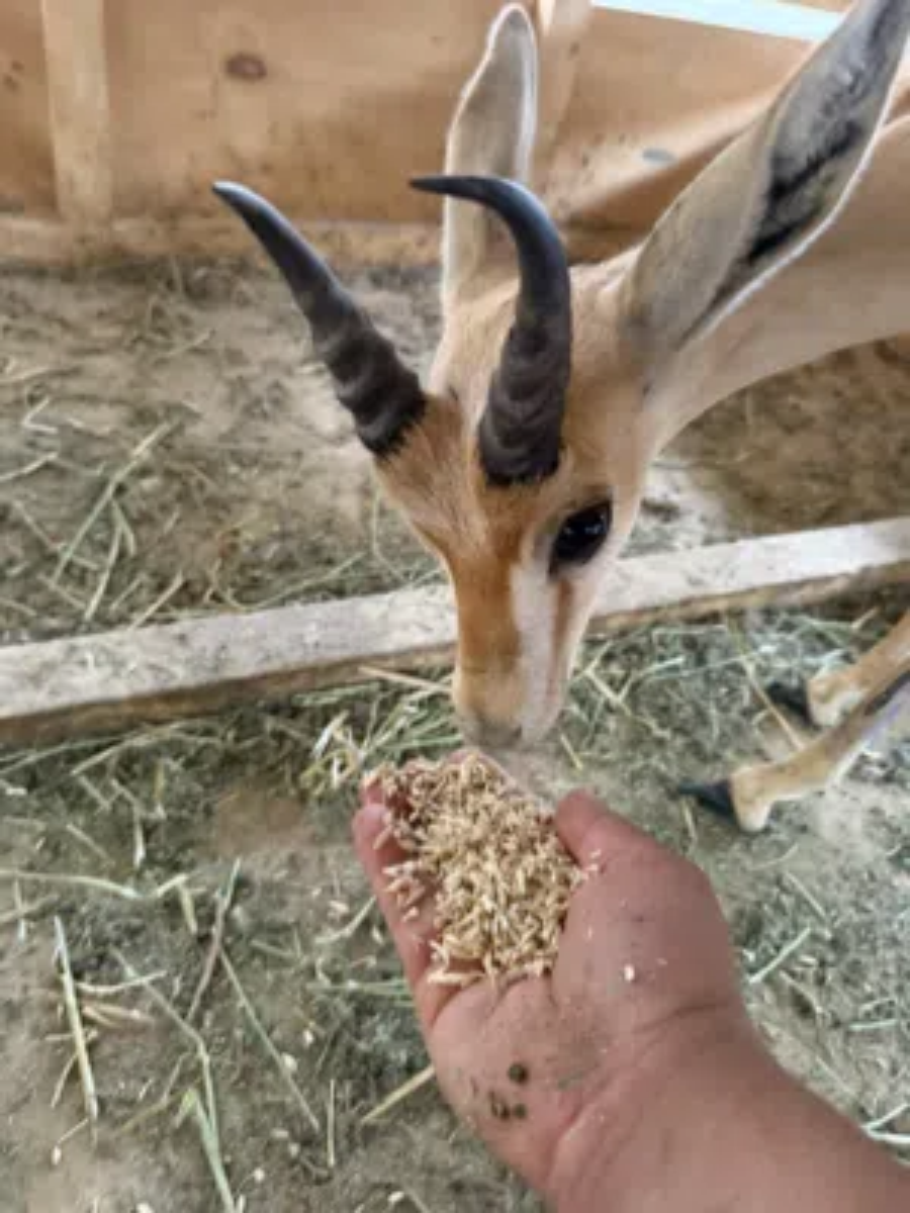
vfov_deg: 71.6
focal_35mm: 24
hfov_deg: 56.8
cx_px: 455
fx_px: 841
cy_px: 606
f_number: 1.78
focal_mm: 6.76
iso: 800
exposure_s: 1/51
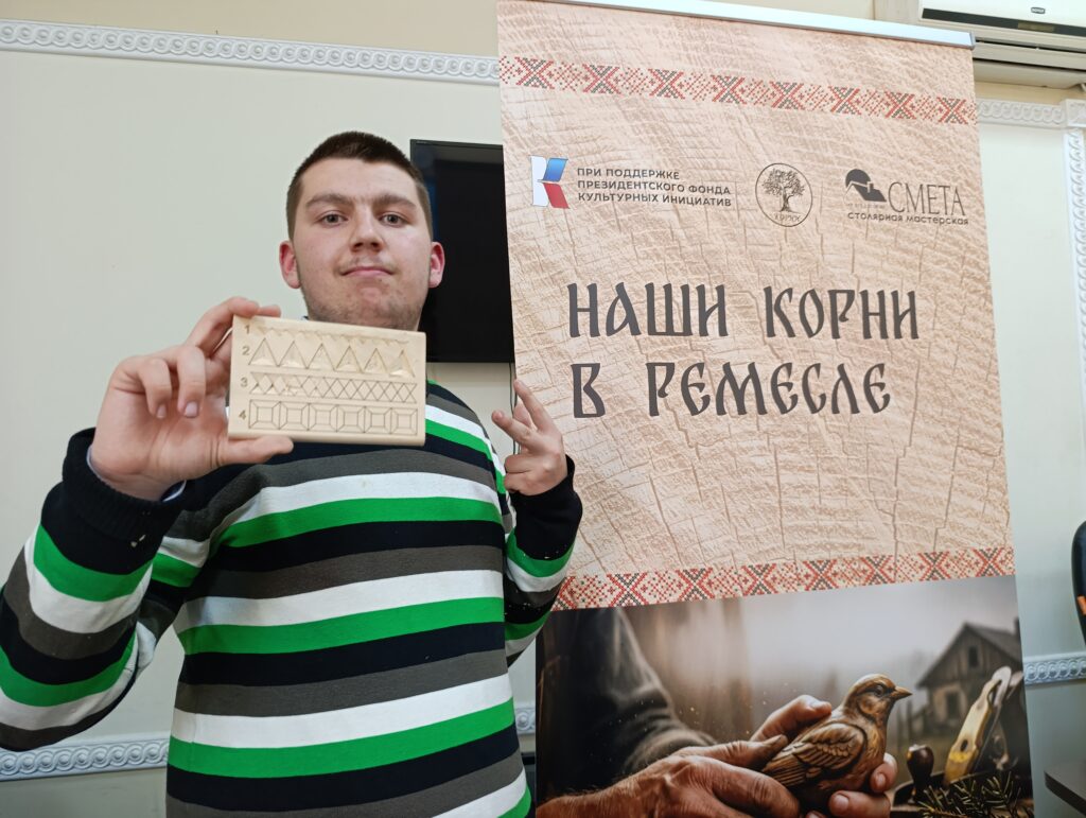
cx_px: 543
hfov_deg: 73.8
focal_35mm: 23
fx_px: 723
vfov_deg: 59.0
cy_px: 409
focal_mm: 6.14
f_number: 1.6
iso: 800
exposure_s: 1/50
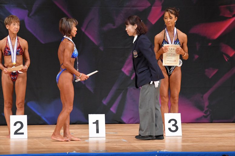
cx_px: 118
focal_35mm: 285
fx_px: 1860
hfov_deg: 7.2
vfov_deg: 4.8
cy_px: 78
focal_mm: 190
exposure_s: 1/400
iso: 5600
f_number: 5.6
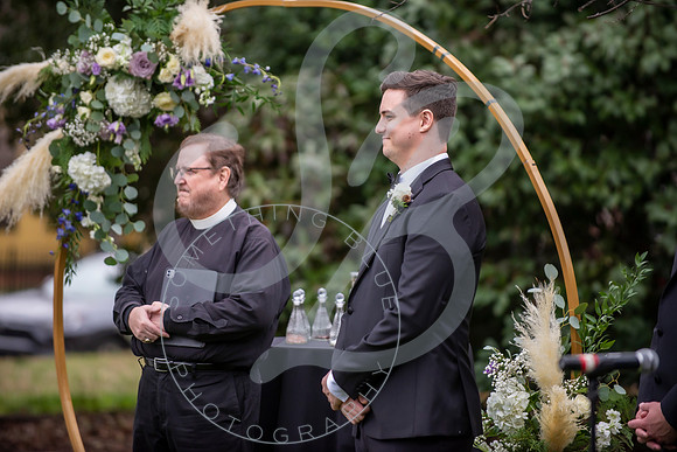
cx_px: 338
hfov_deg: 10.3
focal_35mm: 200
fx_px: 3762
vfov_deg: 6.9
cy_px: 226
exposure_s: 1/1000
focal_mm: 200
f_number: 2.8
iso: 640
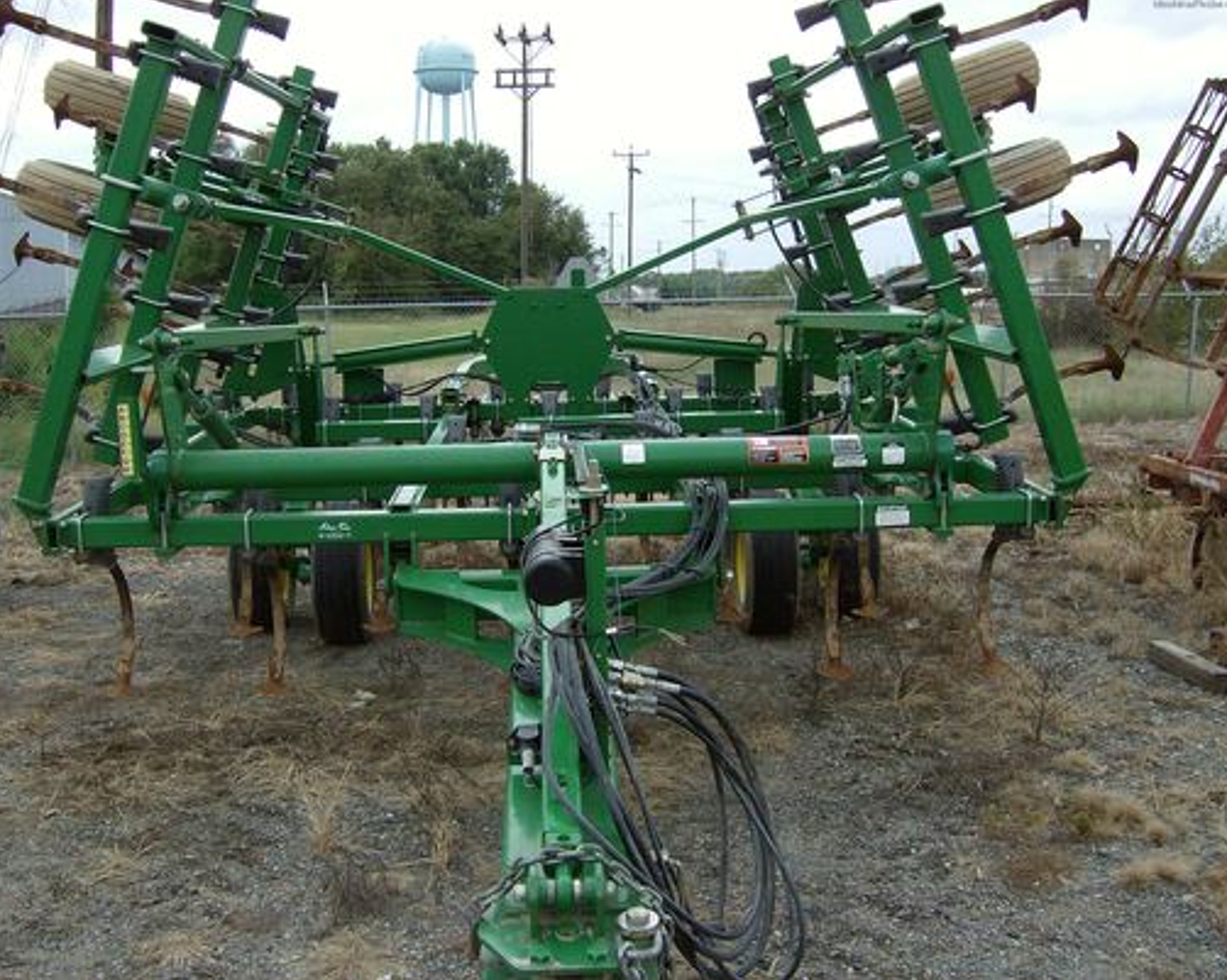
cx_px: 579
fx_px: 1379
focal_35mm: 38
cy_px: 488
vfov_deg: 39.1
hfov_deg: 47.9
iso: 100
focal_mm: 6
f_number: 4.7
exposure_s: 1/233
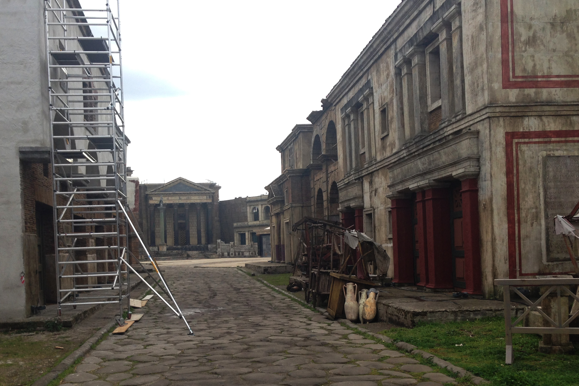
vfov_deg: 31.7
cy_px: 248
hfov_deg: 46.3
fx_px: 675
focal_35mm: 42
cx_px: 256
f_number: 2.4
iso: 50
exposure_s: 1/809
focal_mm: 4.12
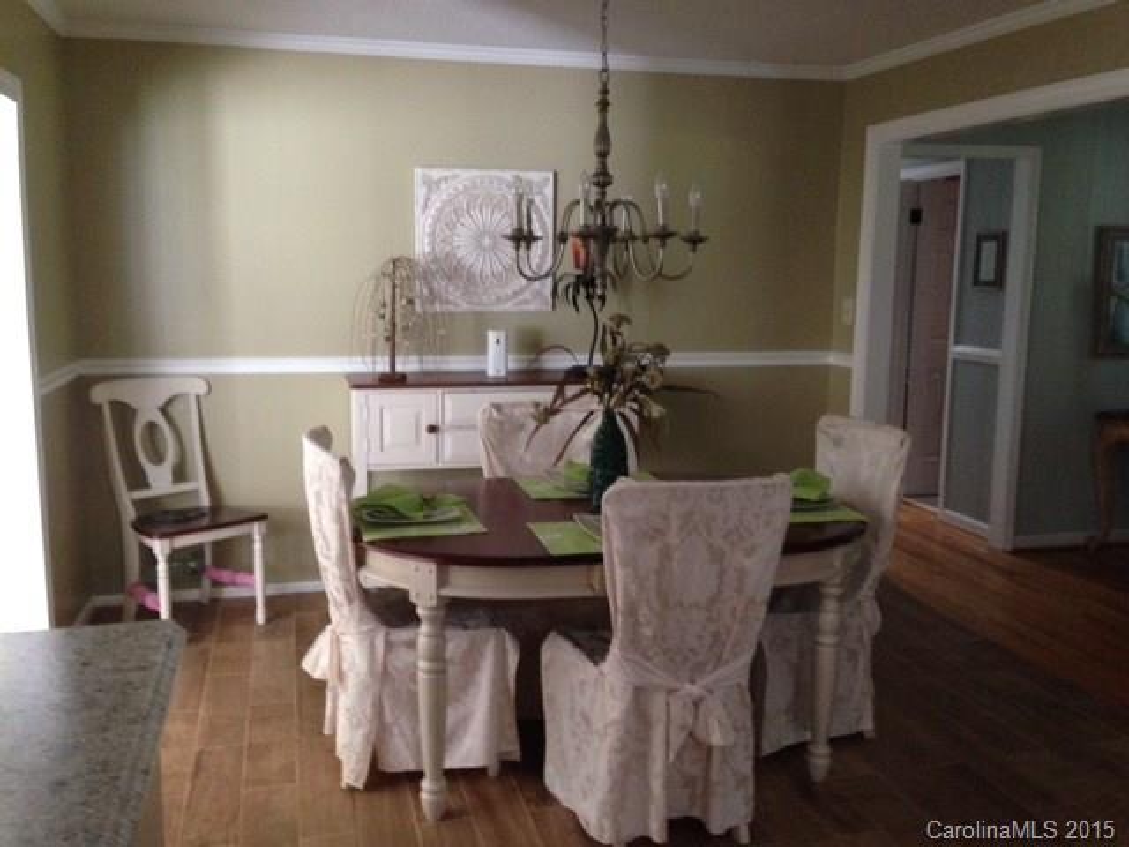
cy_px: 424
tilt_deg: -7.6
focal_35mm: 33
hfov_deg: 55.4
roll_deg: -0.2
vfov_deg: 42.9
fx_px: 1076
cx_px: 564
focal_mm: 4.12
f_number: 2.4
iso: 320
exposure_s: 1/20
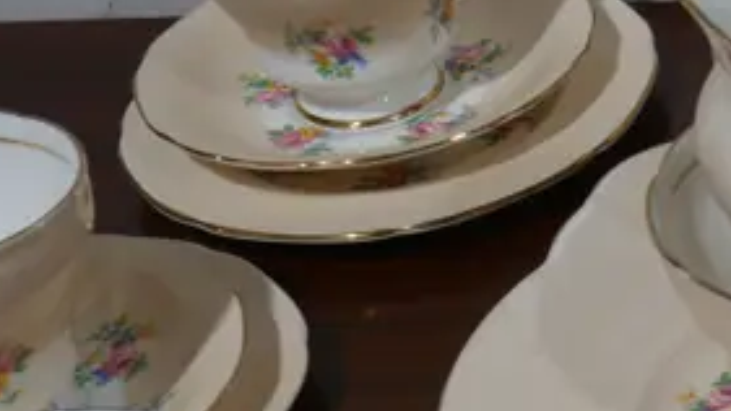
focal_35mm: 143
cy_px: 540
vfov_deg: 8.4
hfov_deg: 14.3
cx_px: 981
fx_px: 2772
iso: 200
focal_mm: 18
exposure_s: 1/100
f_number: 4
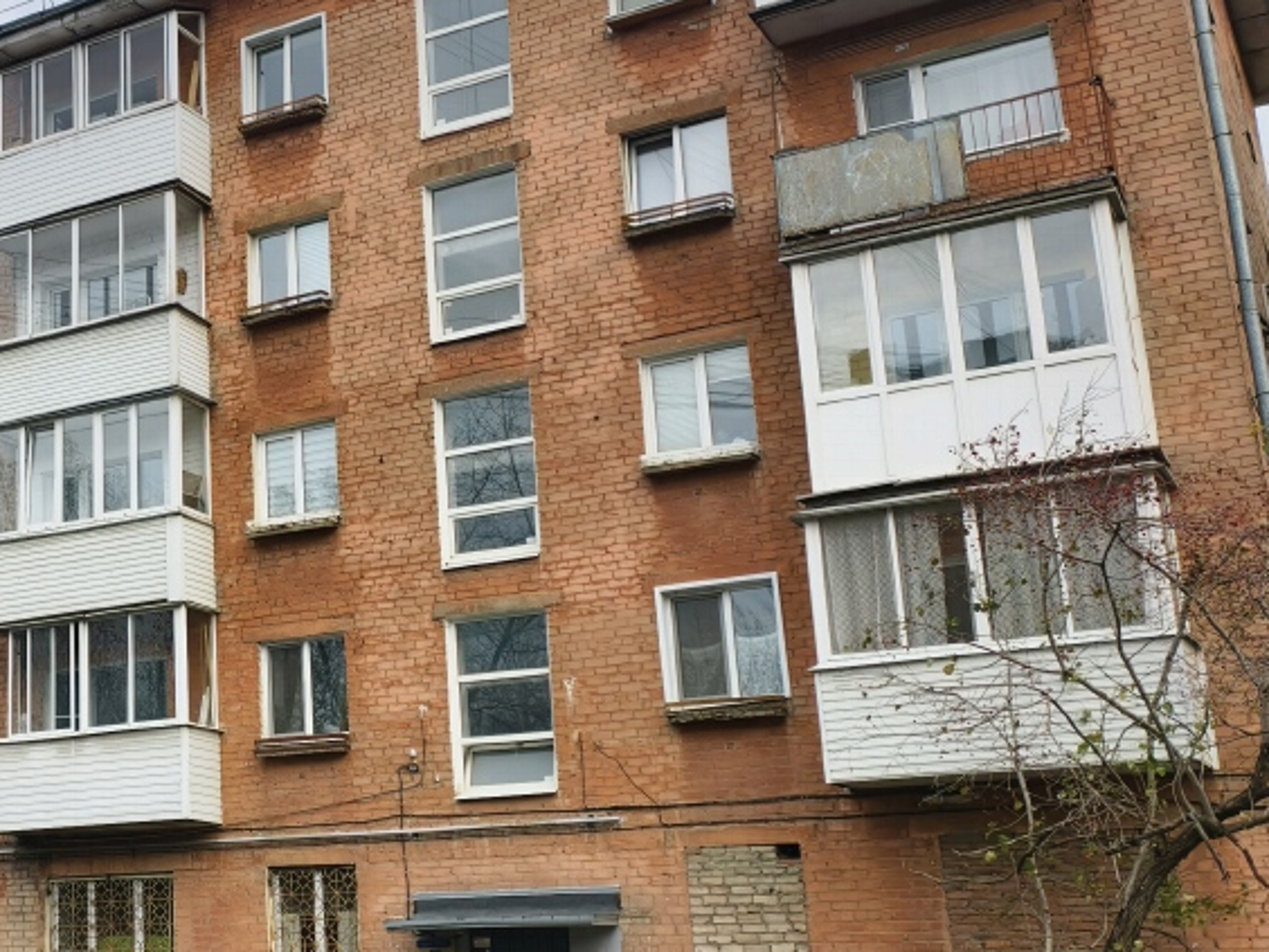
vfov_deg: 27.5
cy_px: 519
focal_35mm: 53
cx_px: 22
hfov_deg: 33.3
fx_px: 1943
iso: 72
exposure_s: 1/1957
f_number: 1.57
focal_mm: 6.54
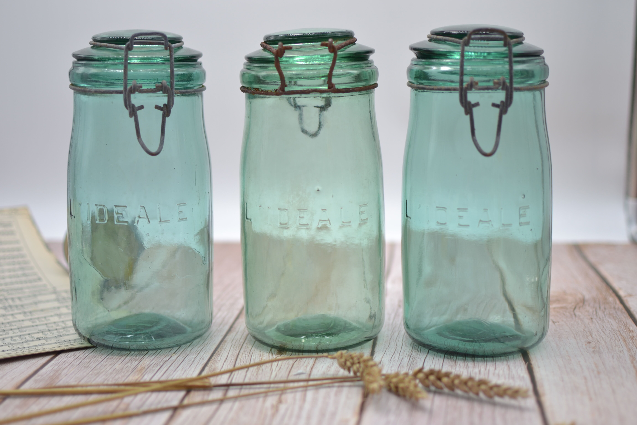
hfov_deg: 37.9
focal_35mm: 52
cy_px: 212
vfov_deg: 25.8
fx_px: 929
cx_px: 318
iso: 100
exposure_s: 1/400
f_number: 1.8
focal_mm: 35
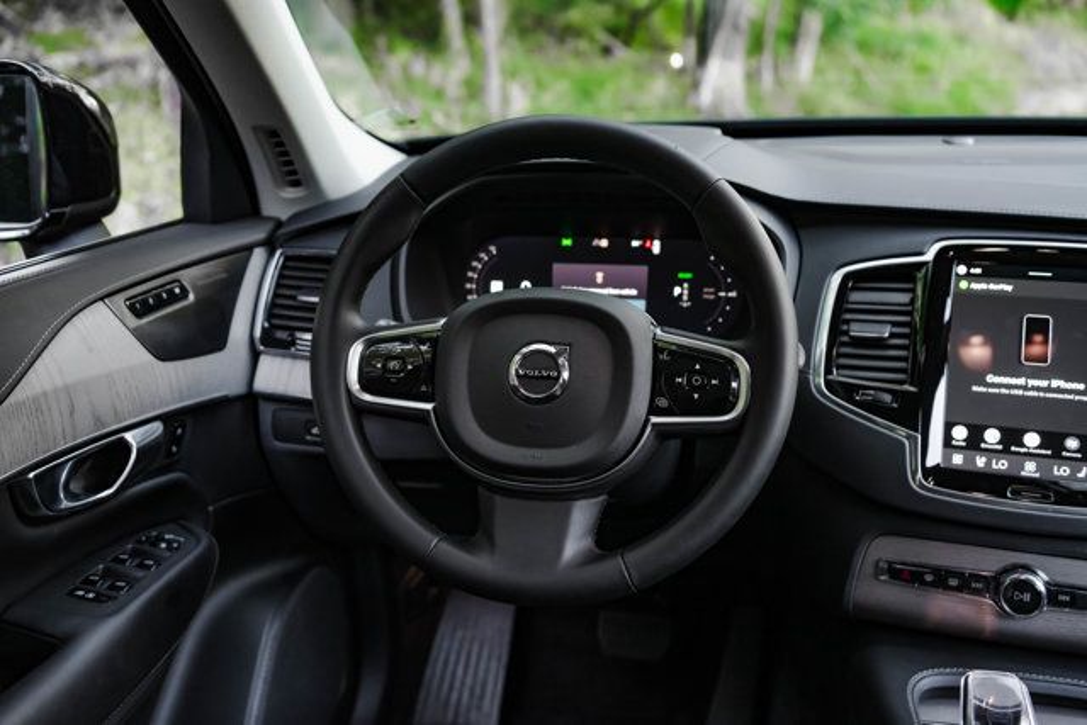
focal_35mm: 35
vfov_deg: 37.9
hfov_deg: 54.4
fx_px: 1057
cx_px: 544
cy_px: 362
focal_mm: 35
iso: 3200
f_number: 3.5
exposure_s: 1/320
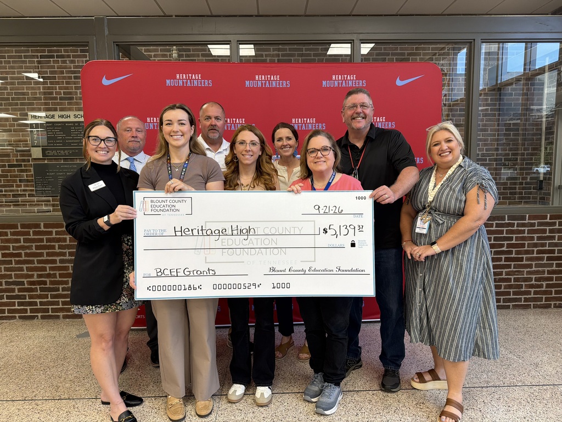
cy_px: 211
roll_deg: +0.6
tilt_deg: -5.6
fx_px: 390
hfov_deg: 71.6
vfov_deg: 56.8
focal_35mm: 24
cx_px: 281
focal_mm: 6.76
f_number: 1.78
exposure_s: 1/120
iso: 160
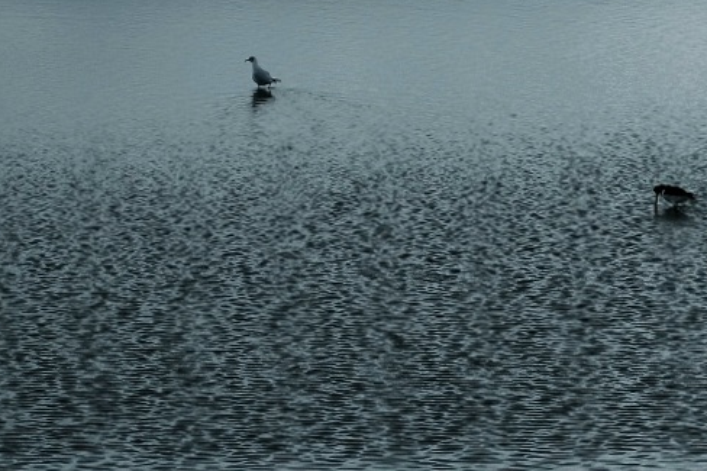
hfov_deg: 6.9
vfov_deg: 4.6
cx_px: 139
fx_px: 5870
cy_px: 171
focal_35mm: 299
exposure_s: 1/435
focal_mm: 56
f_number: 8
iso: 200
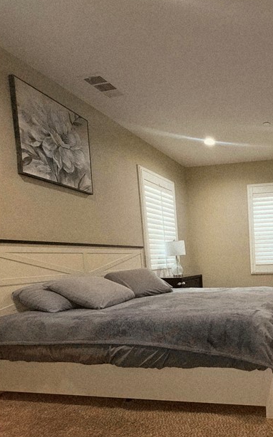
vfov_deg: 75.1
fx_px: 274
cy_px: 286
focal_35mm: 23
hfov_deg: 45.5
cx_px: 267
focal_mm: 2.2
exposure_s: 1/60.2
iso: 80
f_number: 1.9
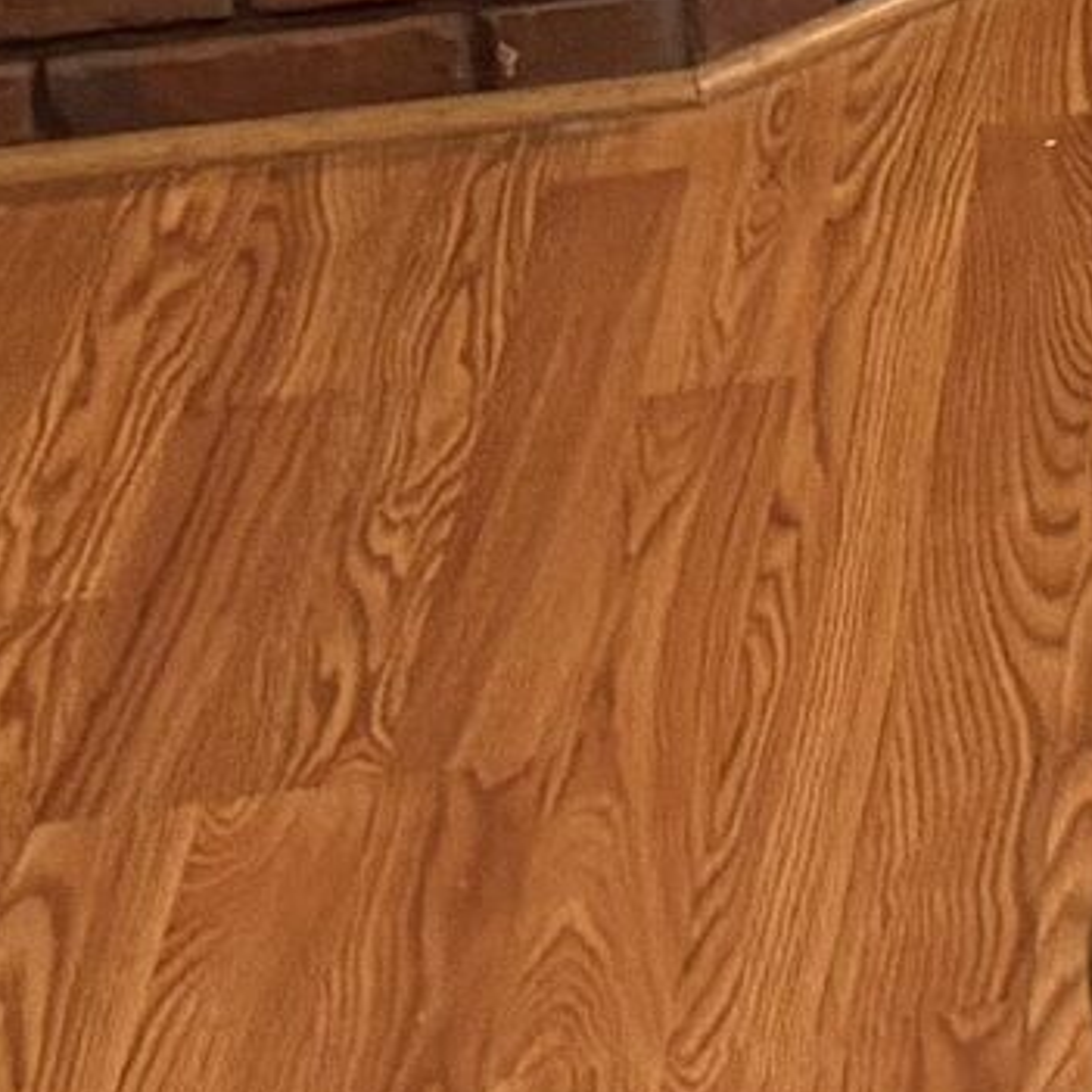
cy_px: -1752
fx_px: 7174
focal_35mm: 201
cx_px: 3867
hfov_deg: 7.2
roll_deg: -0.1
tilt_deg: -10.3
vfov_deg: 7.9
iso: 250
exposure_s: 1/60
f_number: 1.6
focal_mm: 5.96
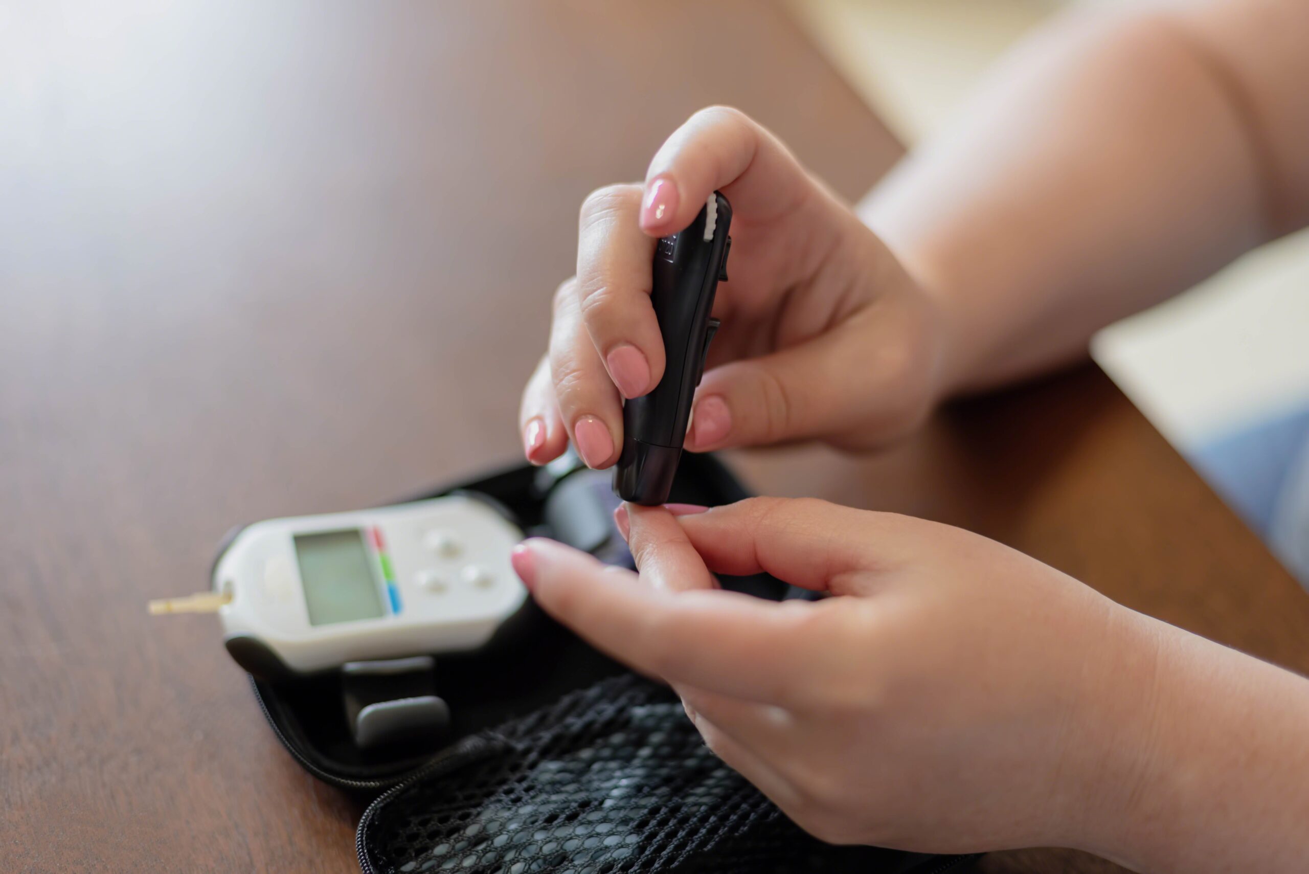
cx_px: 654
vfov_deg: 27.0
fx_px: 1819
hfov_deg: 39.6
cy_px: 437
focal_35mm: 50
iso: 320
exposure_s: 1/200
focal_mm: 50
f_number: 2
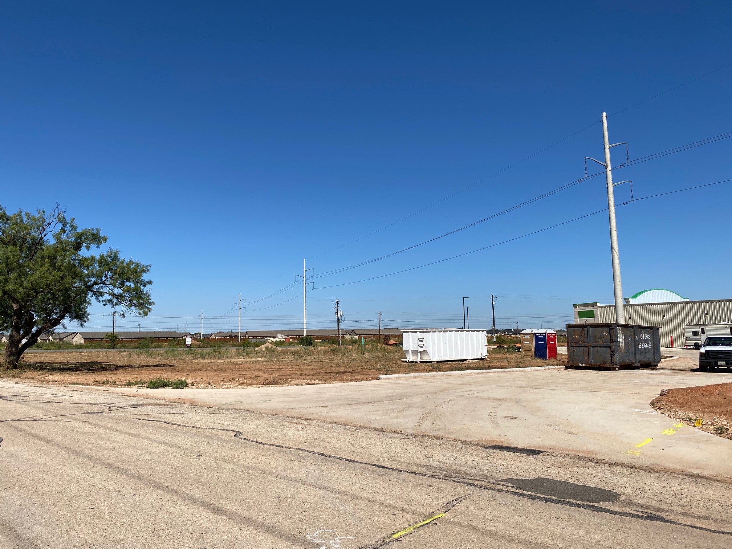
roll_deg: -1.5
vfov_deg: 53.1
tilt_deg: +5.6
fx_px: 550
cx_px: 366
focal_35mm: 26
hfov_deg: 67.3
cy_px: 274
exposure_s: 1/4808
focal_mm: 4.25
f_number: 1.8
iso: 32
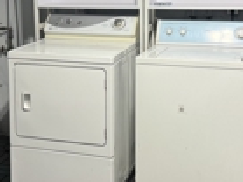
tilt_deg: -9.2
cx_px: 89
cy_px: 46
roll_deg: +1.0
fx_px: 484
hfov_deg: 28.1
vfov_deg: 21.1
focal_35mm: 69
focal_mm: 6.76
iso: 100
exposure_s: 1/120
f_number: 1.78
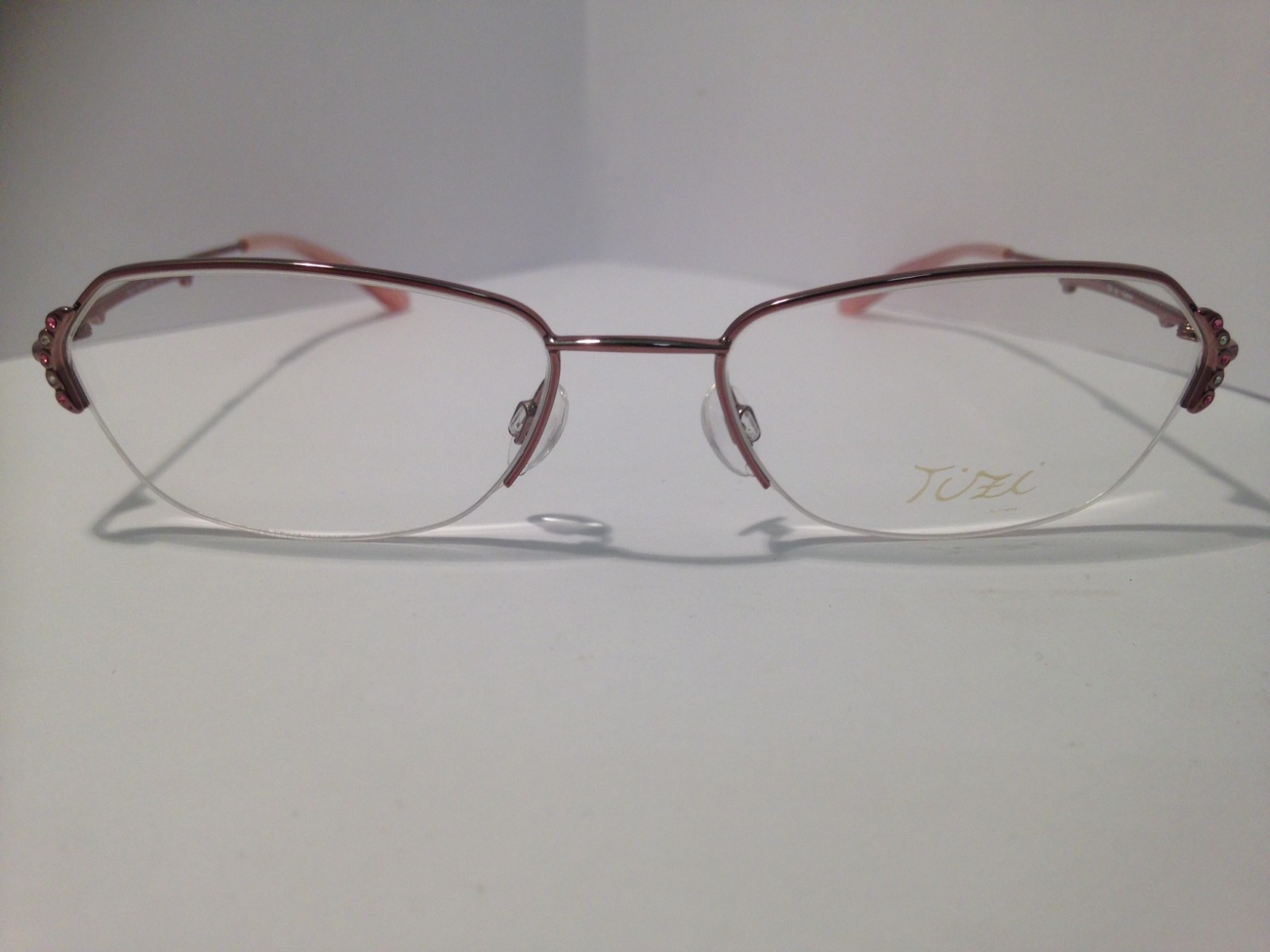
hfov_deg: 55.4
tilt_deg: -18.9
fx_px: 1211
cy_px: 476
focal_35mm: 33
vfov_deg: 42.9
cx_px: 635
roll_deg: +1.7
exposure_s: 1/100
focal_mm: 4.12
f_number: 2.4
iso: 64
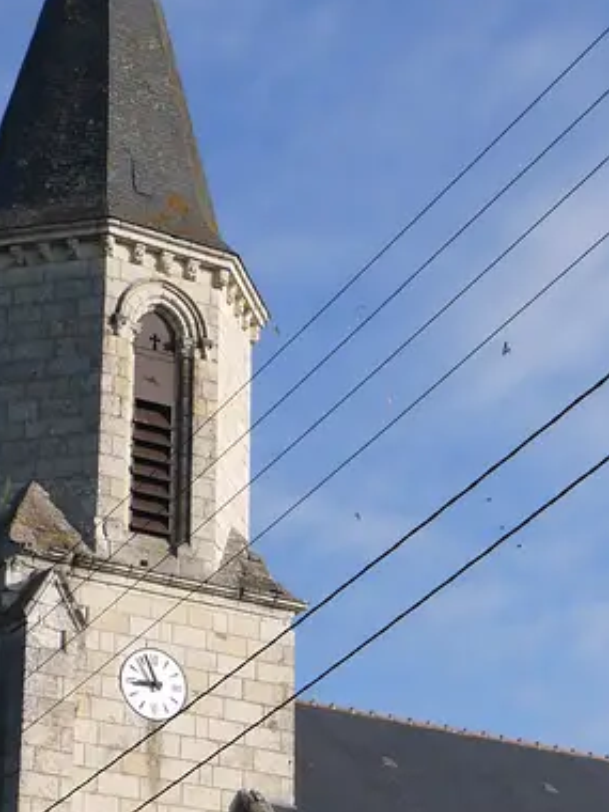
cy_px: 564
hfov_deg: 14.6
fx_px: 2369
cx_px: 380
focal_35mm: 101
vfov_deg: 19.4
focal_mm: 15
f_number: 8
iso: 160
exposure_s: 1/400
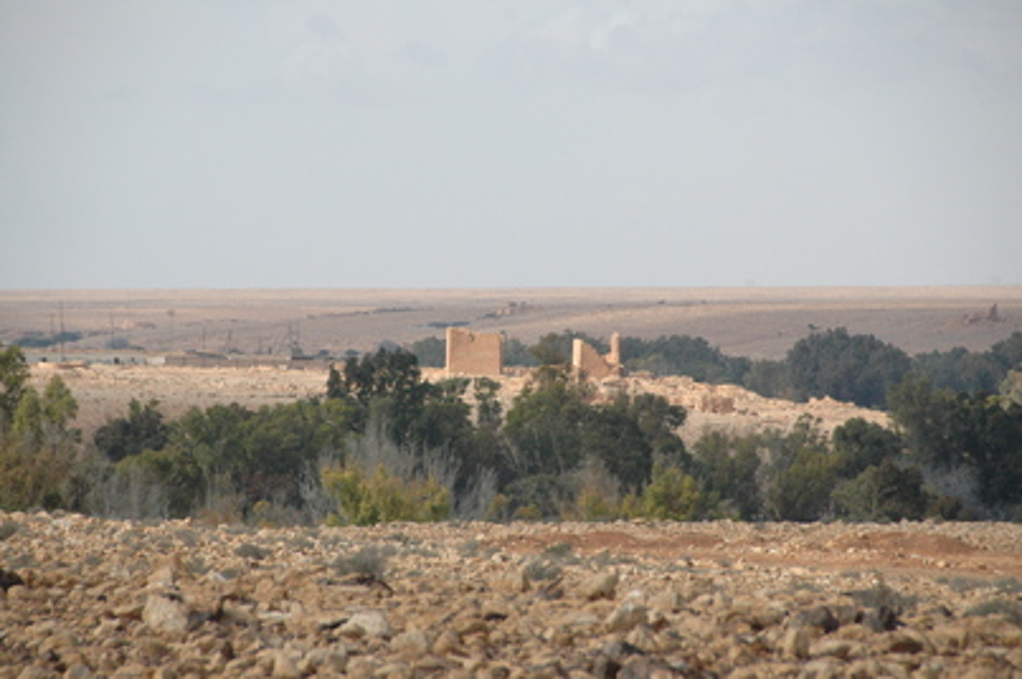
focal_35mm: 300
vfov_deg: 4.6
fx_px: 8510
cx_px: 511
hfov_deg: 6.9
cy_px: 340
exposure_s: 1/1250
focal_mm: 200
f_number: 9
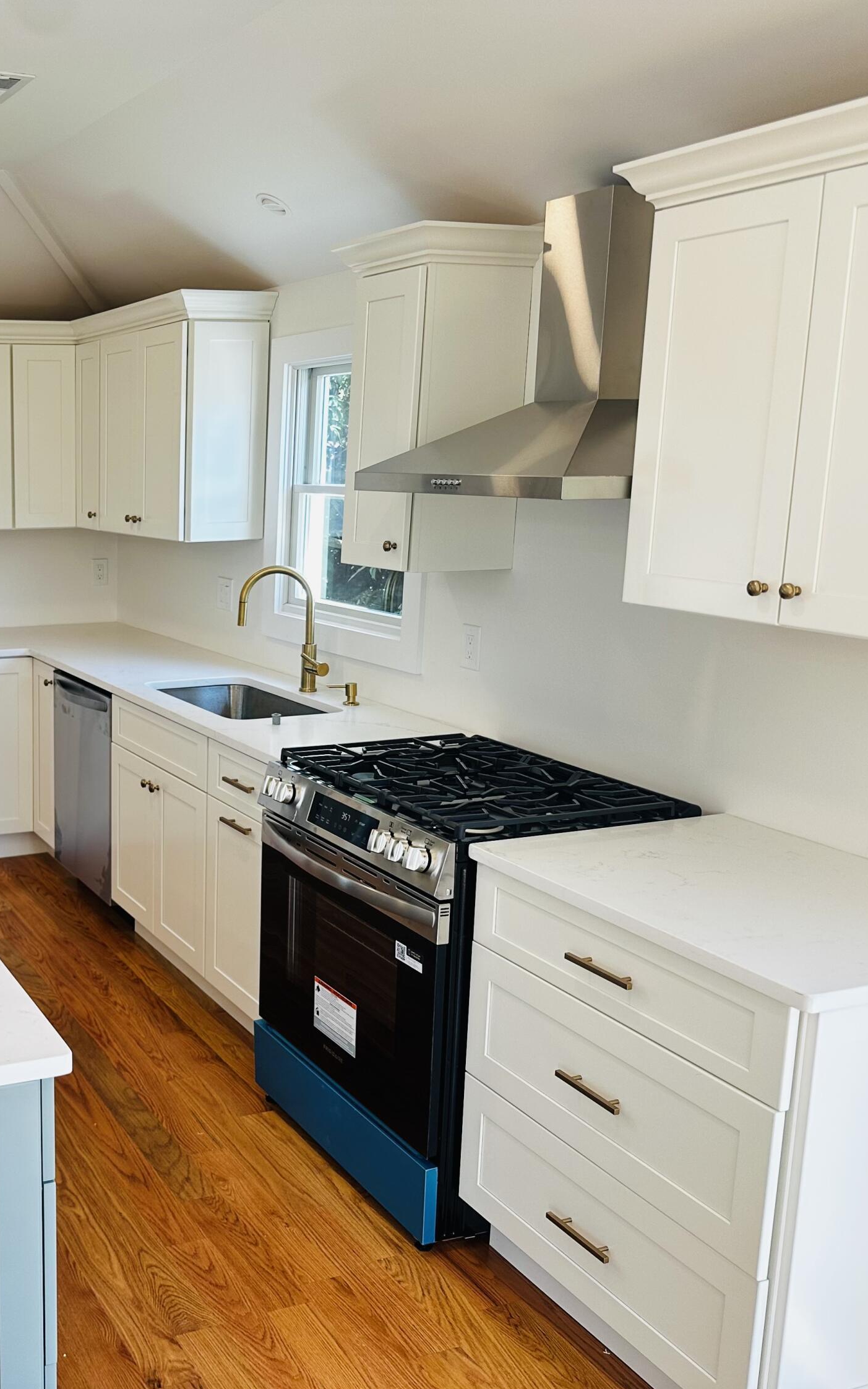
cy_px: 695
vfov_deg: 56.7
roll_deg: +0.1
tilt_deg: -10.5
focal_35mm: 34
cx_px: 41
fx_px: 1287
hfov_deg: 34.6
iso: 100
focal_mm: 6.86
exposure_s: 1/120
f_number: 1.78
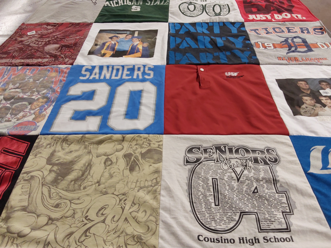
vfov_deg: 49.7
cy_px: 124
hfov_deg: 63.4
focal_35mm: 28
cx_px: 166
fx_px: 268
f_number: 1.9
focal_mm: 2.91
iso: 100
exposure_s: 1/60
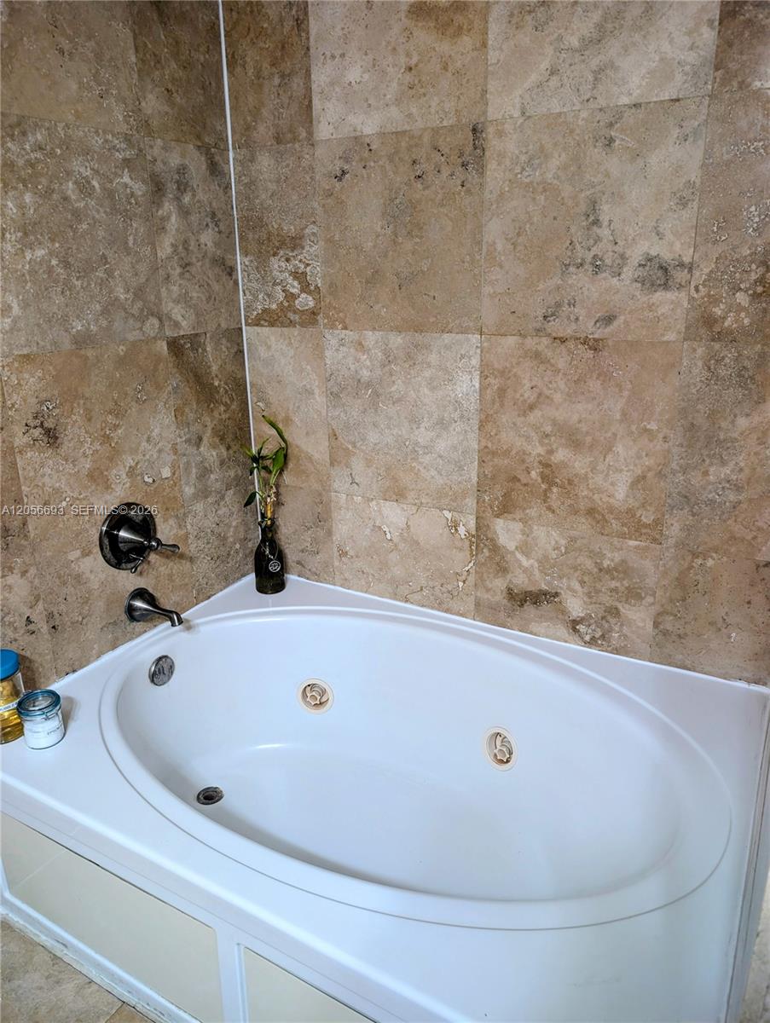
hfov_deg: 56.9
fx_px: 710
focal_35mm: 24
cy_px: 512
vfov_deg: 71.5
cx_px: 385
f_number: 1.68
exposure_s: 1/24
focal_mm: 6.9
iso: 144
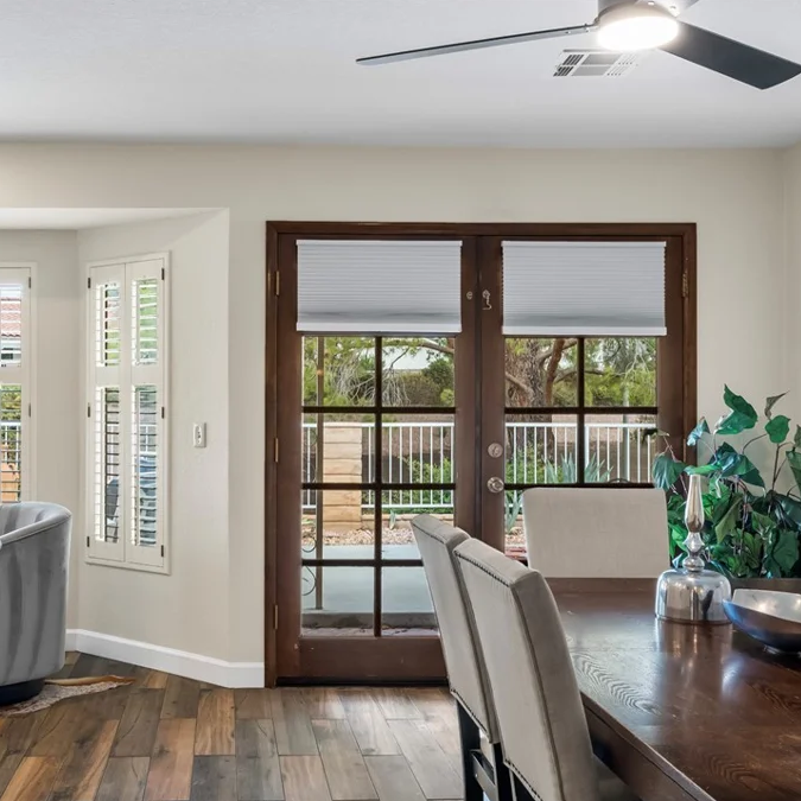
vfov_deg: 41.9
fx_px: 1047
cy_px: 403
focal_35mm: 40
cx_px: 259
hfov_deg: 41.3
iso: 400
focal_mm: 21
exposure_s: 1/2
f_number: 8
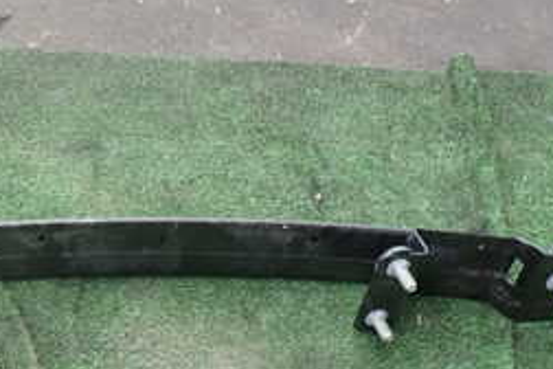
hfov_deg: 30.8
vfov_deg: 21.1
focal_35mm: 62
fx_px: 952
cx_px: 46
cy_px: 371
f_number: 2.8
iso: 100
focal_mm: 4.5
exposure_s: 1/250
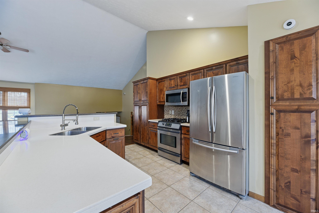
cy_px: 106
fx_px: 124
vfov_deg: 81.2
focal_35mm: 14
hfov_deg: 104.2
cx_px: 160
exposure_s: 1/2.5
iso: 400
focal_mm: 14
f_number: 8
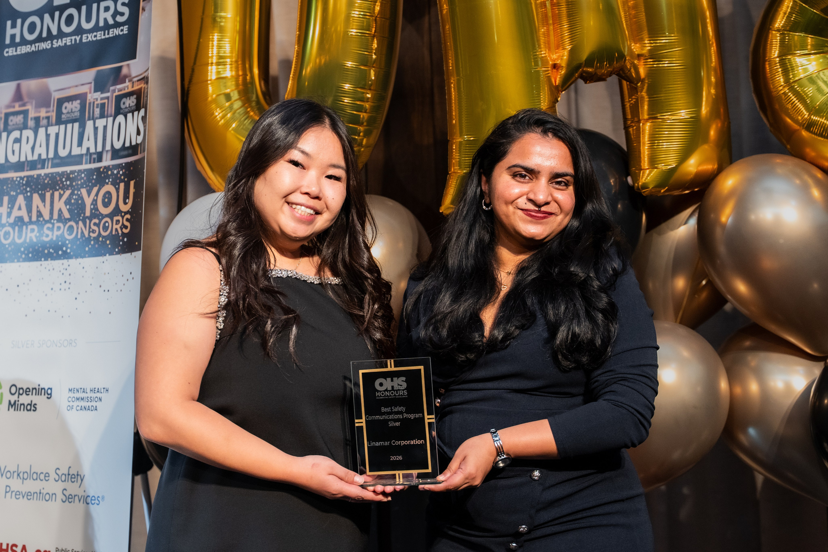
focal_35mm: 66
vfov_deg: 20.7
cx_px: 352
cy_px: 222
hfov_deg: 30.6
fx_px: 1511
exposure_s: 1/160
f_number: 2.8
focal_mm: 49.9
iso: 1600
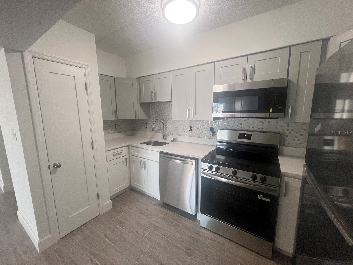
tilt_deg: -9.2
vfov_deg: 89.9
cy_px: 132
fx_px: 133
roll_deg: +0.9
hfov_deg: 106.2
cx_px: 176
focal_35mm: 13
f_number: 1.8
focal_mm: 1.57
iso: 160
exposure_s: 1/120
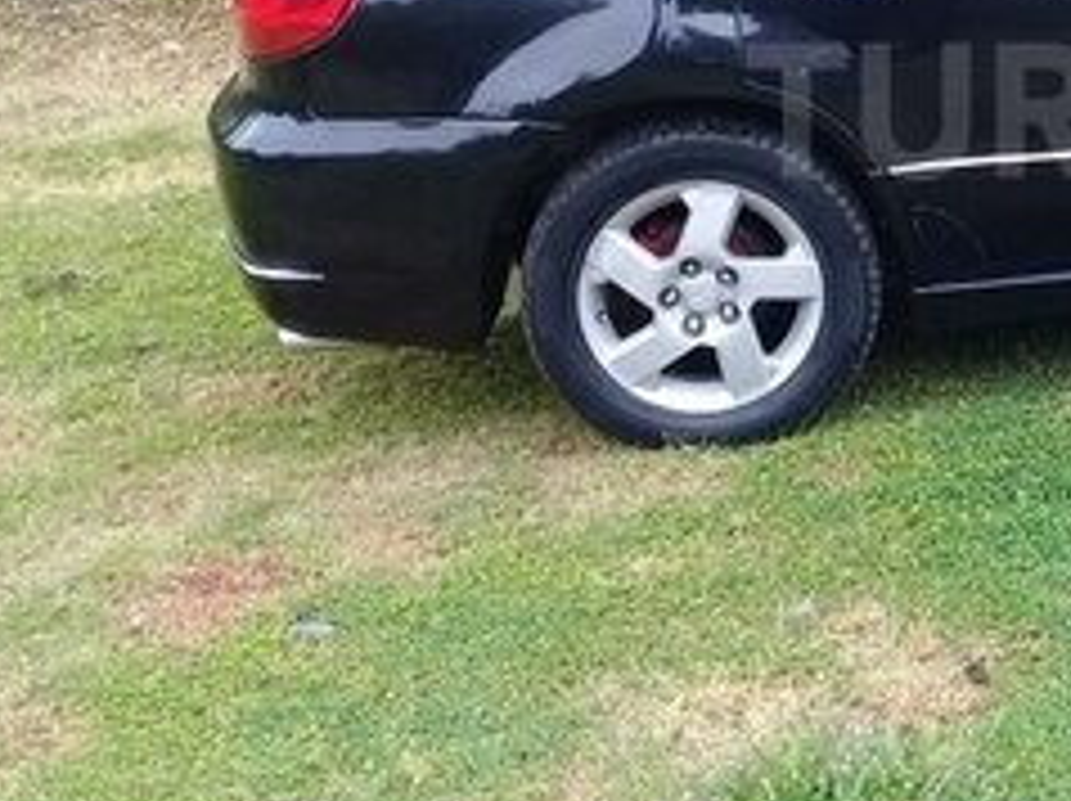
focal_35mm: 86
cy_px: 110
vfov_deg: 16.9
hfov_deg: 21.5
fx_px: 2658
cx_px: 1206
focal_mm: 3.3
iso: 50
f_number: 2.2
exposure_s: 1/228
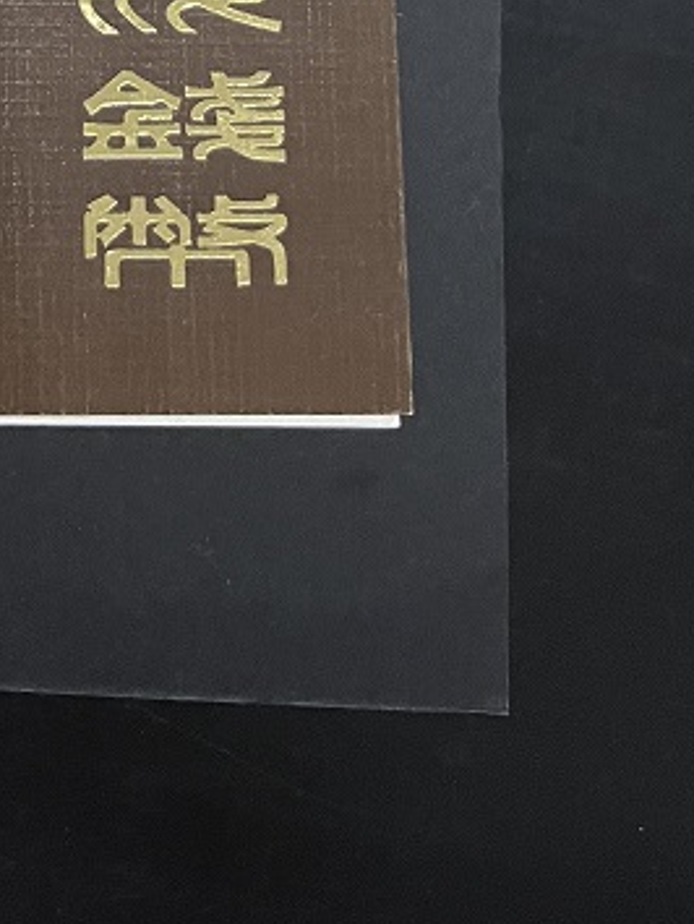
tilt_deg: -81.3
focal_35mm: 74
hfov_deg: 18.5
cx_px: -204
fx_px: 1976
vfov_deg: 22.5
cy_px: -386
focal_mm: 5.1
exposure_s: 1/50
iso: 250
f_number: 1.6
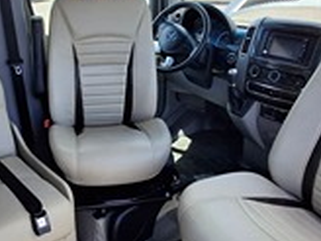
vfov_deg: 36.8
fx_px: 362
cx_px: 133
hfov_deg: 47.7
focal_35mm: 39
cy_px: 108
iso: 40
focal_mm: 1.64
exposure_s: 1/301
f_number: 2.2
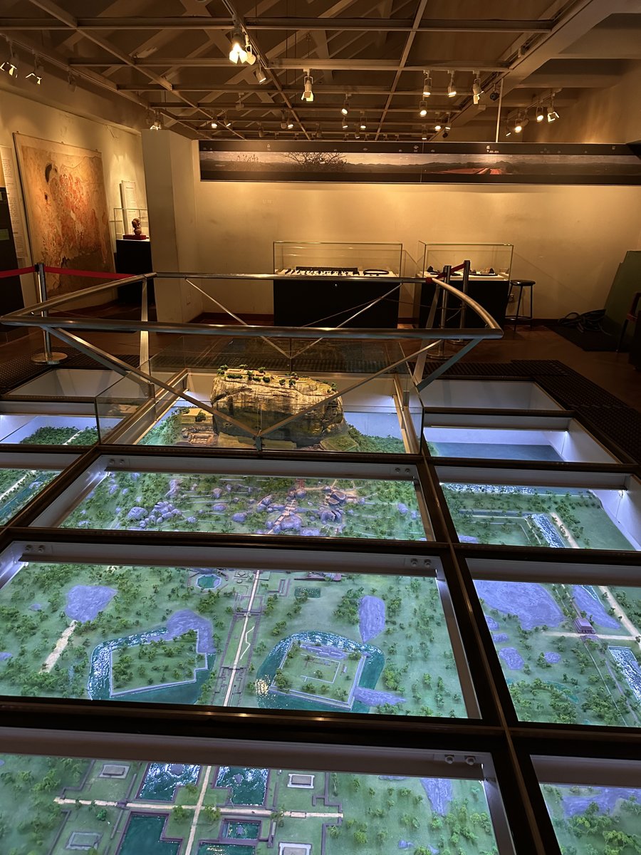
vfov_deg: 71.6
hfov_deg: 56.8
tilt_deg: -20.2
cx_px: 320
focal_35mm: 24
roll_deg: -1.3
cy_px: 428
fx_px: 593
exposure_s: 1/33
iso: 640
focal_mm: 6.86
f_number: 1.78
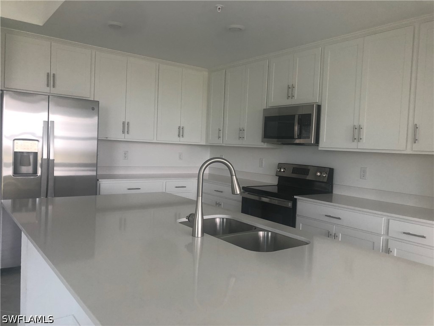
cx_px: 217
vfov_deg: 49.7
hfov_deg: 63.4
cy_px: 163
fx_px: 351
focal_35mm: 28
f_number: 1.8
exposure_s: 1/40
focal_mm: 3.99
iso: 25
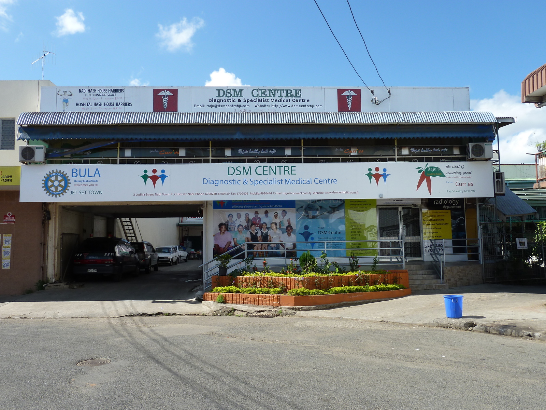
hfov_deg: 60.0
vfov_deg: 46.8
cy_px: 205
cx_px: 273
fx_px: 473
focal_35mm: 30
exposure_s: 1/500
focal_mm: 5
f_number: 4
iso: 80
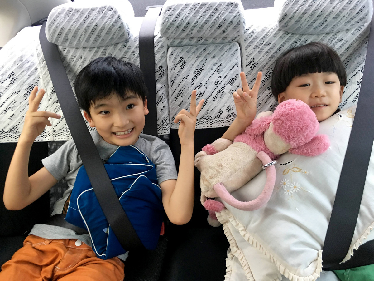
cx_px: 187
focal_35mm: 29
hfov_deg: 61.7
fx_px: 313
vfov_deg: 48.2
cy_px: 140
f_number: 2.2
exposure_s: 1/30
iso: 100
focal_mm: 4.15
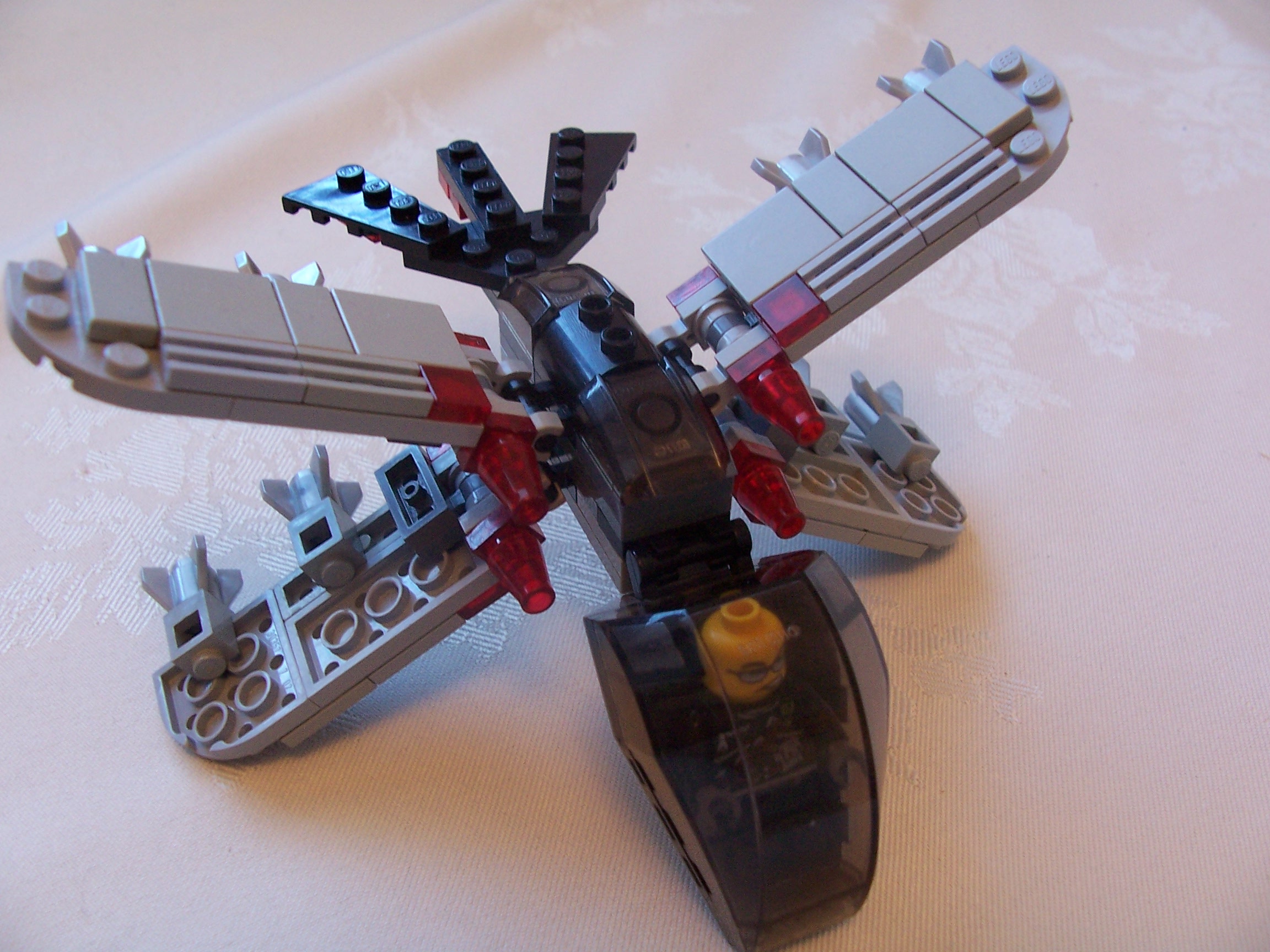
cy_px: 476
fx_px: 1284
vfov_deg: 40.7
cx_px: 635
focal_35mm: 35
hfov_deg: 52.6
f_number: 2.8
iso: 140
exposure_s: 1/15
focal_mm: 6
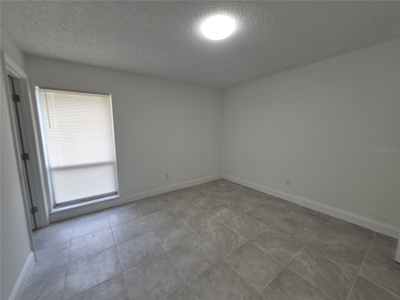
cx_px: 200
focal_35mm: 13
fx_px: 150
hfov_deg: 106.2
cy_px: 150
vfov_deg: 89.9
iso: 80
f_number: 2.2
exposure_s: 1/60
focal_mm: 1.74
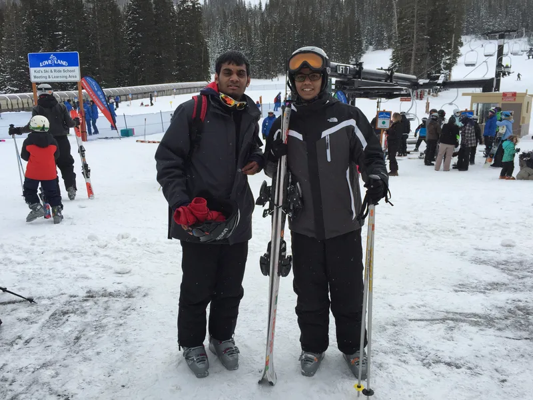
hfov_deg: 61.7
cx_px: 266
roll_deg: -0.3
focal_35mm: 29
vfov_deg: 48.2
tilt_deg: -11.4
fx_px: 447
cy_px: 200
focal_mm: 4.15
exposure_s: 1/1236
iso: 32
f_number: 2.2
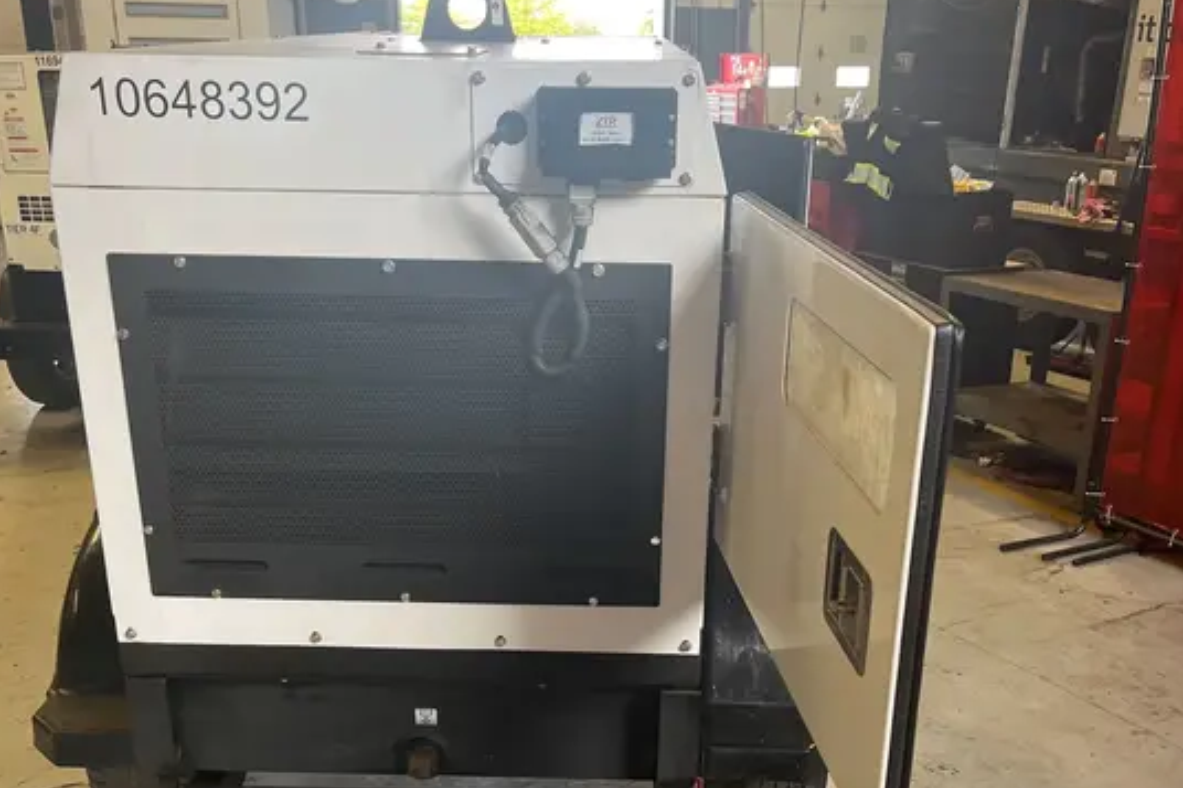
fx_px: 1215
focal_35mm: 37
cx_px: 580
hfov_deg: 51.9
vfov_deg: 35.7
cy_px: 491
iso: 125
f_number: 1.6
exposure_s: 1/120
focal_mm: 5.1
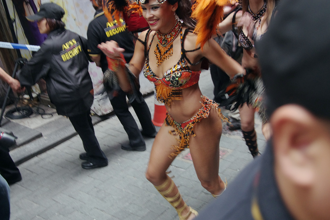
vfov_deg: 27.5
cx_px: 160
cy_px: 100
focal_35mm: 49
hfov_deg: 40.3
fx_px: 449
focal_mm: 28
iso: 1600
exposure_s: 1/60
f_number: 3.2
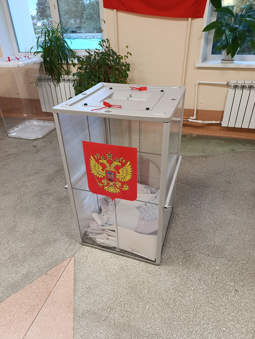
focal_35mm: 23
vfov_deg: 73.8
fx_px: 225
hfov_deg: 59.0
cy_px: 170
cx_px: 128
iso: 640
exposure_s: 1/50
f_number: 1.6
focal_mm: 6.14
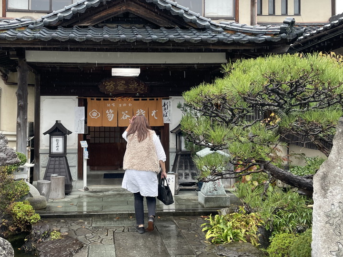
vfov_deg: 38.6
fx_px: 367
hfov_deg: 49.8
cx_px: 138
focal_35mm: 37
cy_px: 112
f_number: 1.6
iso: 50
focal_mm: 4.2
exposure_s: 1/121
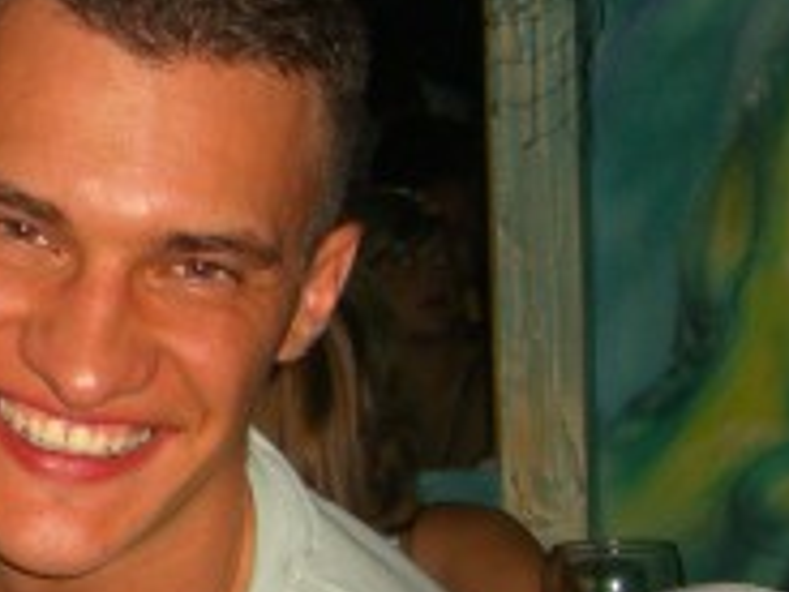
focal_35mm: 150
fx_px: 3419
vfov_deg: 9.9
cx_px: -287
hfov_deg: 12.7
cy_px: 378
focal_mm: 9.5
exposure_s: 1/60
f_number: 3.1
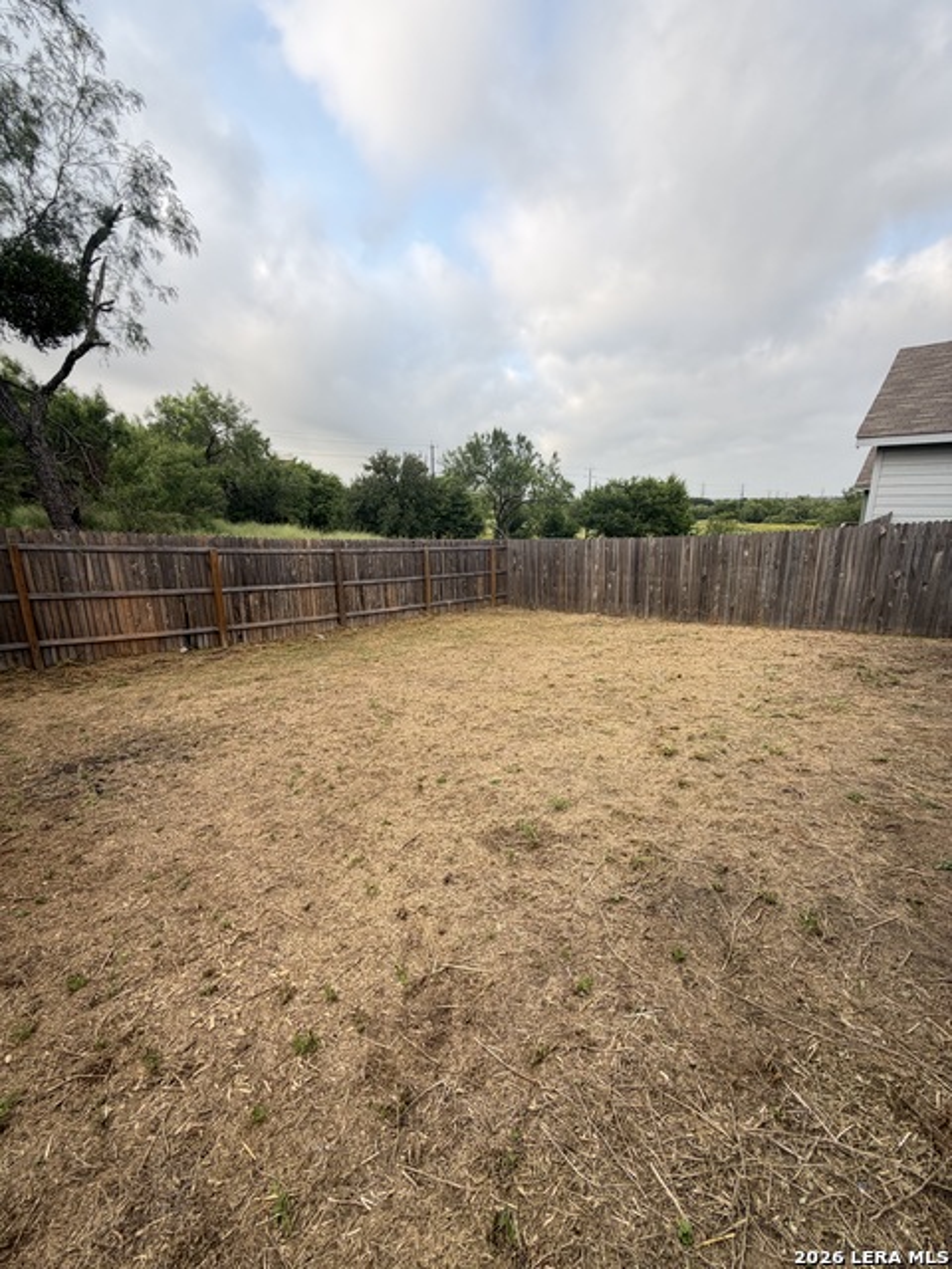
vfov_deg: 102.1
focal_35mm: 14
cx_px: 476
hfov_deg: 85.7
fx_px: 513
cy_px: 634
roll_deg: +1.7
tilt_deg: -14.1
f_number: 2.2
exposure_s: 1/191
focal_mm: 2.22
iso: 40
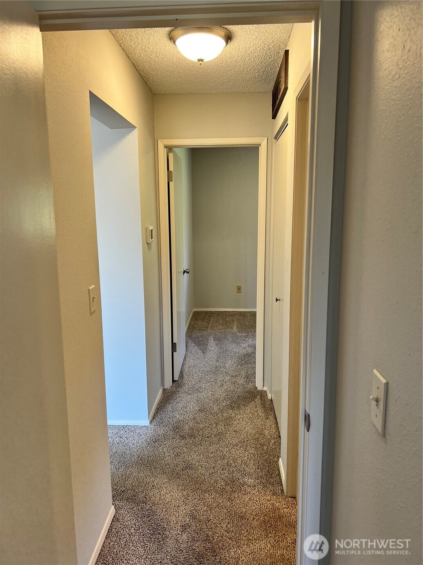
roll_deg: -0.2
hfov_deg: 53.1
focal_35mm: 26
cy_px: 282
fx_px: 424
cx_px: 212
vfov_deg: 67.3
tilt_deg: -9.7
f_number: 1.5
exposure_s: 1/120
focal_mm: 5.7
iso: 100
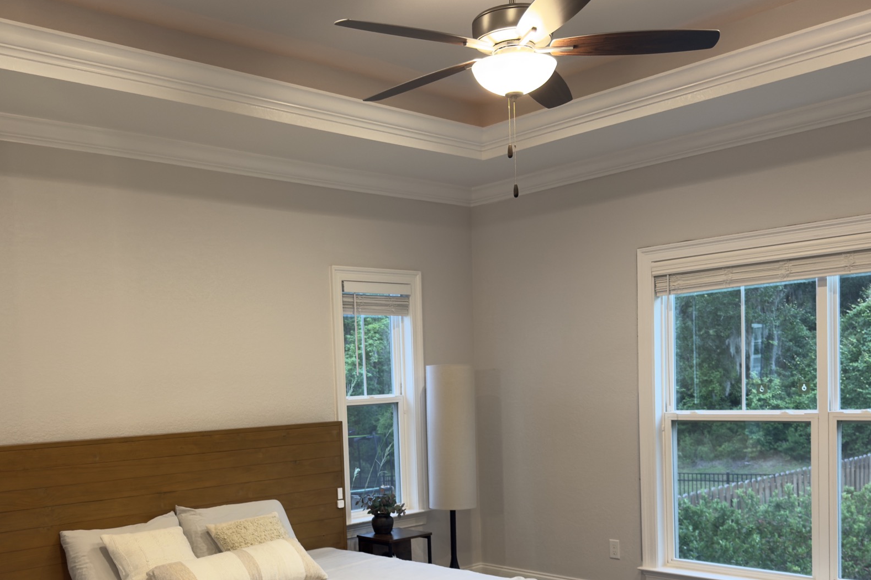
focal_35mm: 38
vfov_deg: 34.3
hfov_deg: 50.4
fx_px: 919
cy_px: 441
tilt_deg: -3.2
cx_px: 352
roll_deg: +2.1
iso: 100
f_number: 1.78
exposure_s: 1/60
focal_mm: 6.76
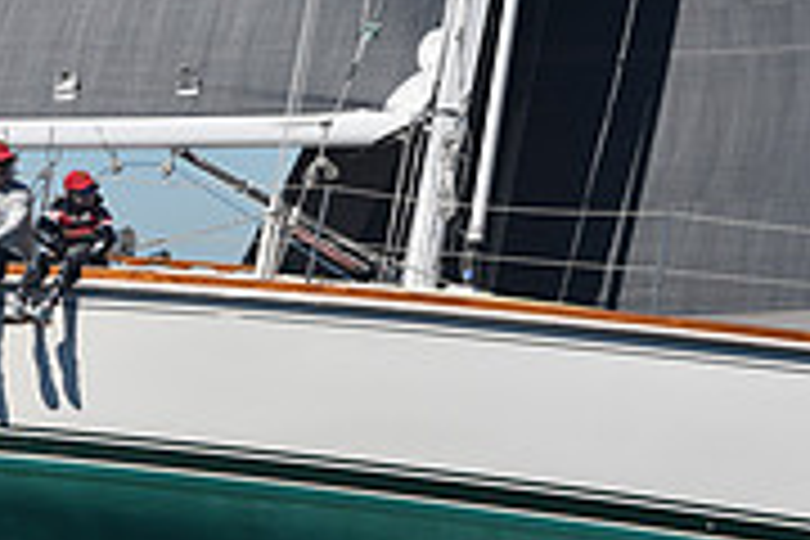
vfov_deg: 5.2
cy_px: 376
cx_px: 396
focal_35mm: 264
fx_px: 5940
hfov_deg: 7.8
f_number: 6.3
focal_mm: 82
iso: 200
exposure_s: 1/1000
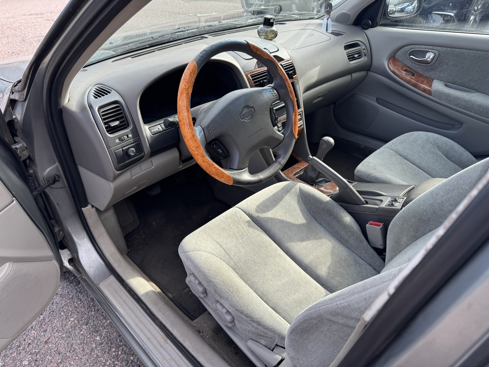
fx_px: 339
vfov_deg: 56.8
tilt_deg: -33.6
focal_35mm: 24
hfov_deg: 71.6
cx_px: 244
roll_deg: +1.8
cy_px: 184
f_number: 1.78
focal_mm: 6.76
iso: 80
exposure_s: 1/506
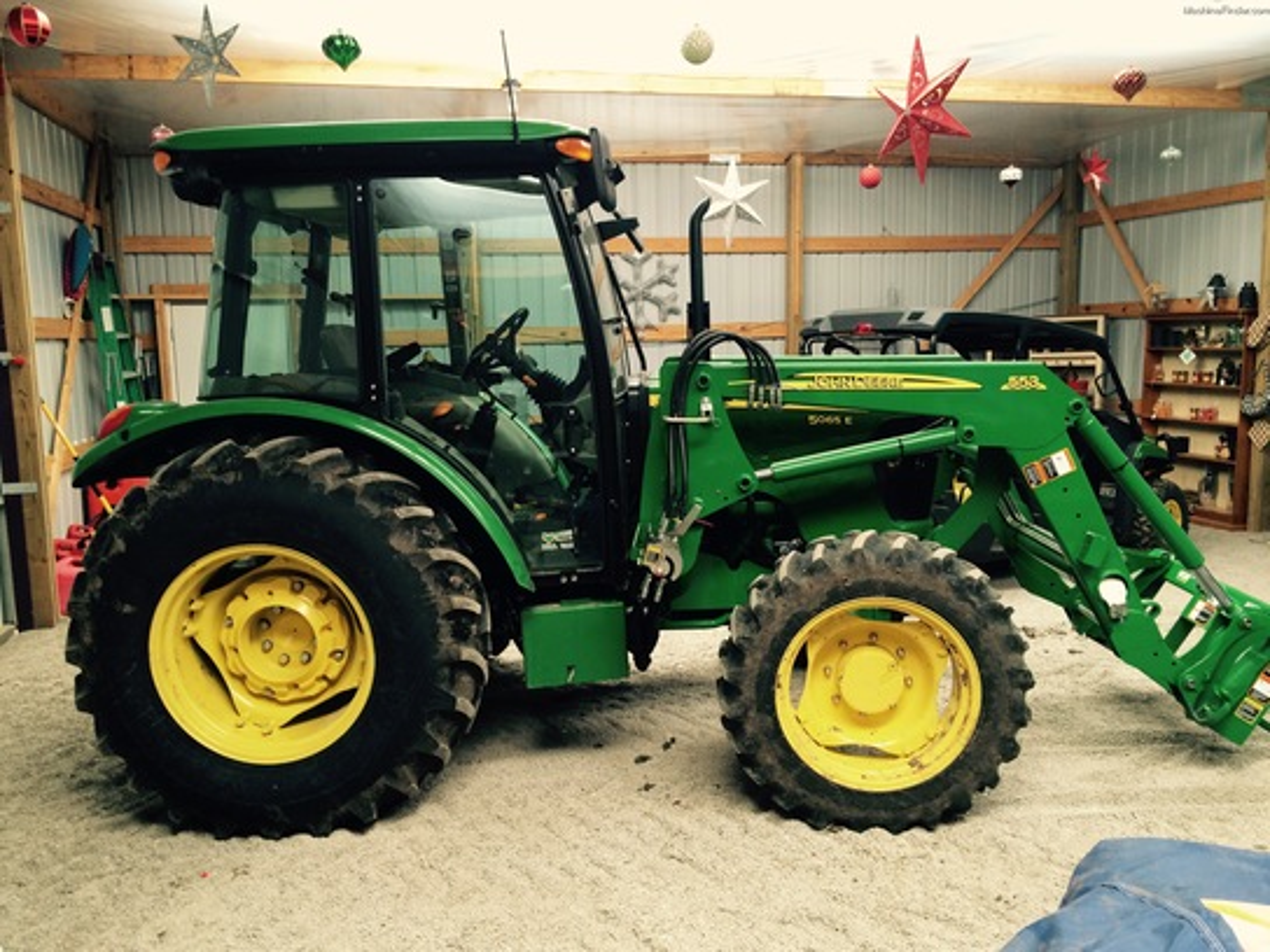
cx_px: 635
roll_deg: +0.2
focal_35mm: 29
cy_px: 476
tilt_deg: -9.2
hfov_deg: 61.7
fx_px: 1064
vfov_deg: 48.2
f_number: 2.2
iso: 50
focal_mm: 4.15
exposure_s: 1/30
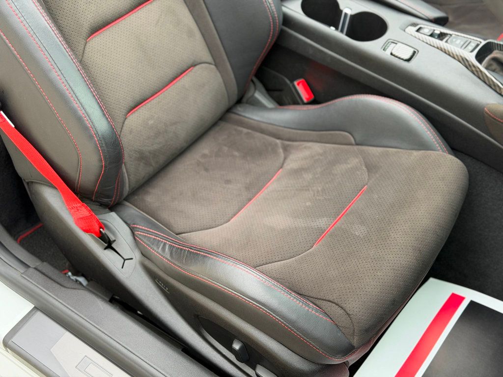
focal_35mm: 48
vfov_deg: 30.3
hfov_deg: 39.7
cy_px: 188
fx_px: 697
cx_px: 252
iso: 64
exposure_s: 1/232
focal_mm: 6.76
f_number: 1.78
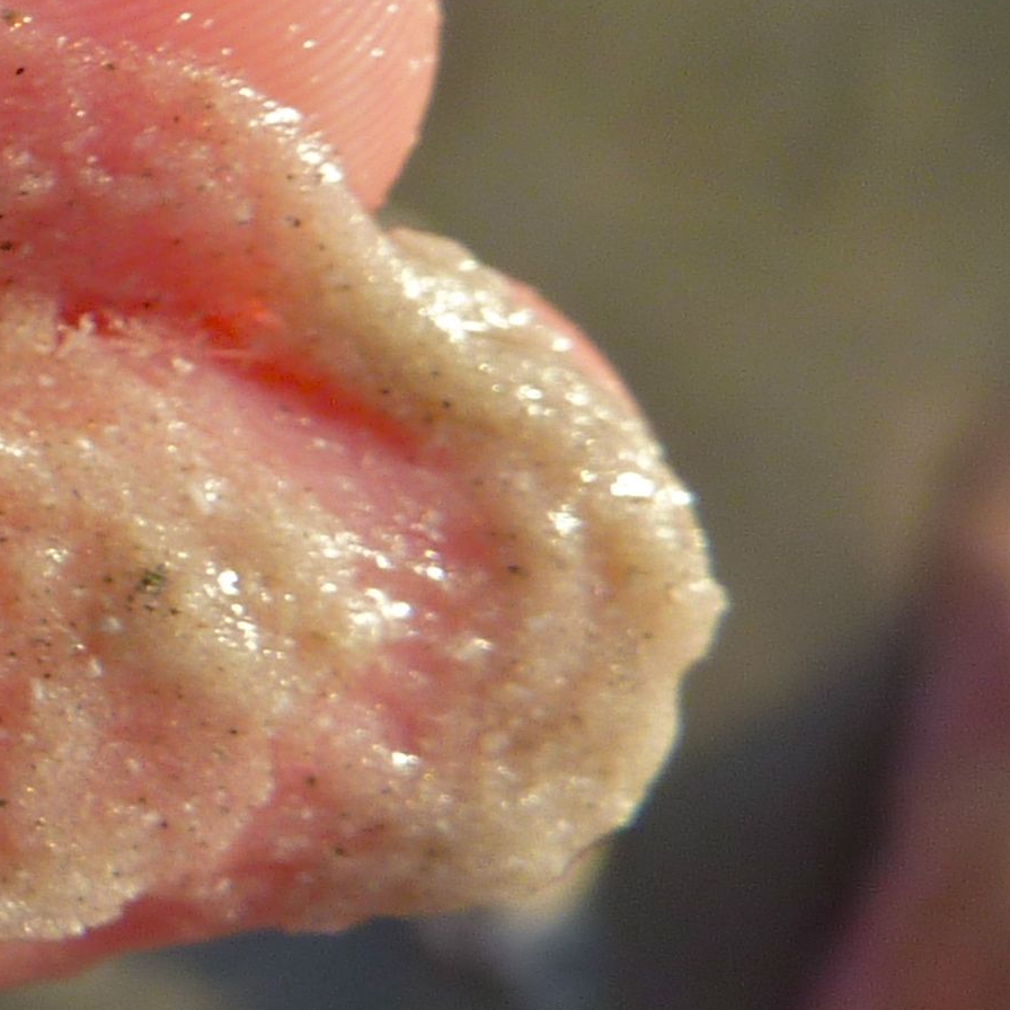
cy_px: 320
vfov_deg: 19.2
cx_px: -789
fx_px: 2971
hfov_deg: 16.3
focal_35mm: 90
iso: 80
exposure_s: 1/400
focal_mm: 4.1
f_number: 4
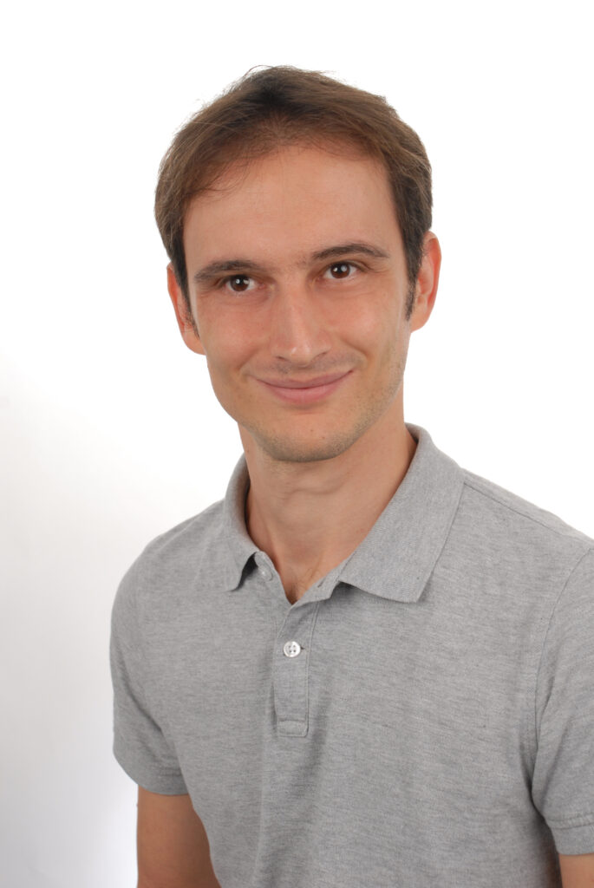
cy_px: 444
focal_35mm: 72
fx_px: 1778
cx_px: 297
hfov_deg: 19.0
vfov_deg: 28.0
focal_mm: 48
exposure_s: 1/125
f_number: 7.1
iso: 200
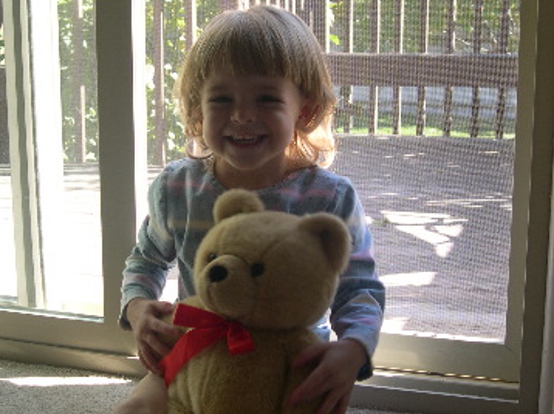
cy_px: 228
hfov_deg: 32.7
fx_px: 944
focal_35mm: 59
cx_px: 231
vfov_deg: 24.8
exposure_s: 1/75.2
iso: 100
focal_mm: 10.1
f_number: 3.1
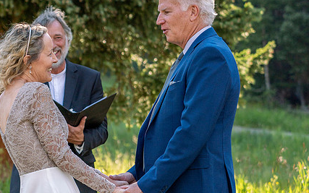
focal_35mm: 97
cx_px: 103
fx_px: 817
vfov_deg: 13.5
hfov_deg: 21.3
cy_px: 96
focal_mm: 70
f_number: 3.5
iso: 100
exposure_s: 1/800
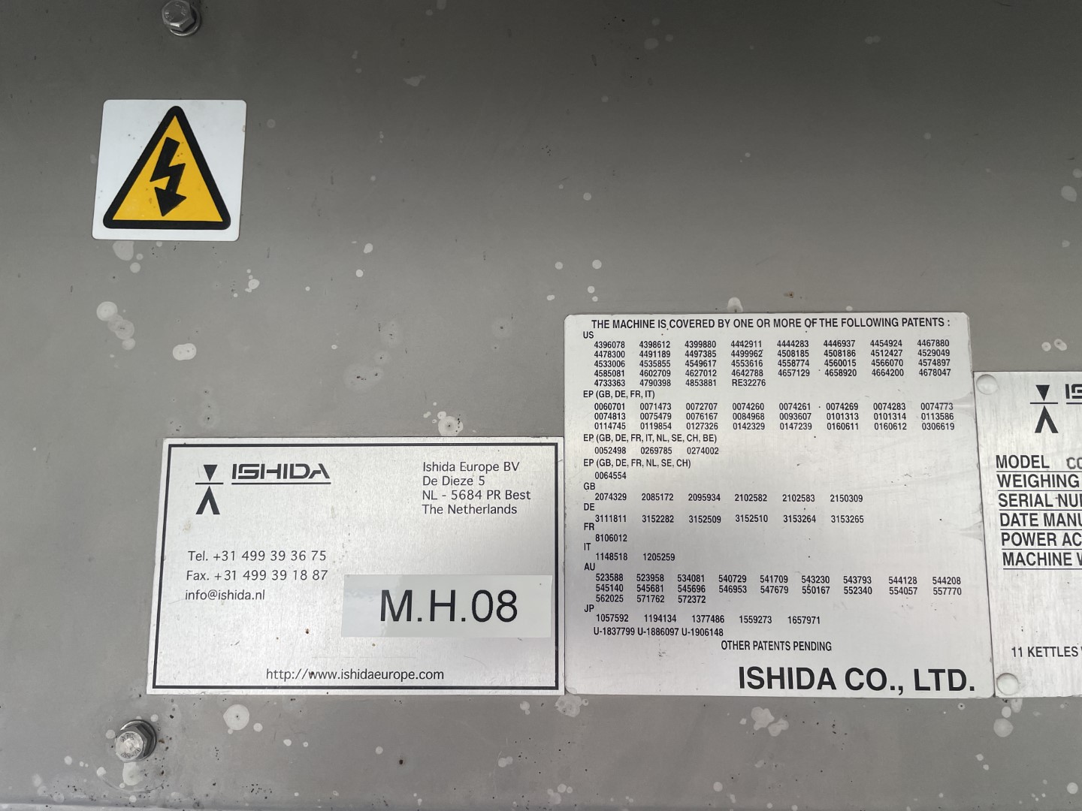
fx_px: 813
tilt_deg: +7.5
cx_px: 541
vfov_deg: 53.1
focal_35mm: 26
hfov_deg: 67.3
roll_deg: +0.6
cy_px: 406
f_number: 1.6
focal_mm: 4.2
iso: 50
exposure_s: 1/440
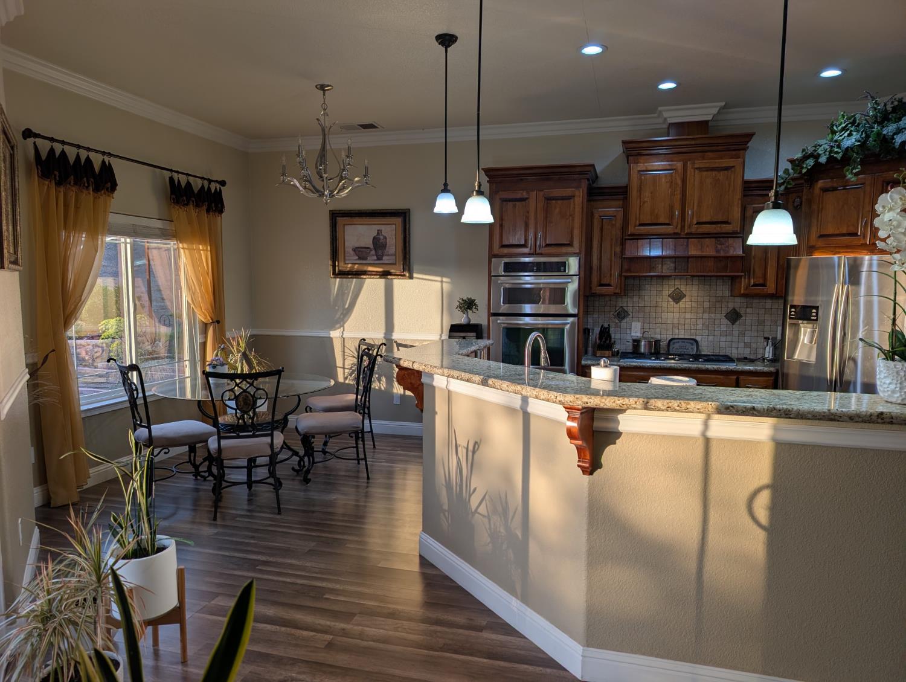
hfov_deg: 71.5
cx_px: 453
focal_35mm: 24
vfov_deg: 56.9
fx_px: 629
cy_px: 341
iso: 31
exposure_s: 1/120
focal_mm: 6.9
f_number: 1.68
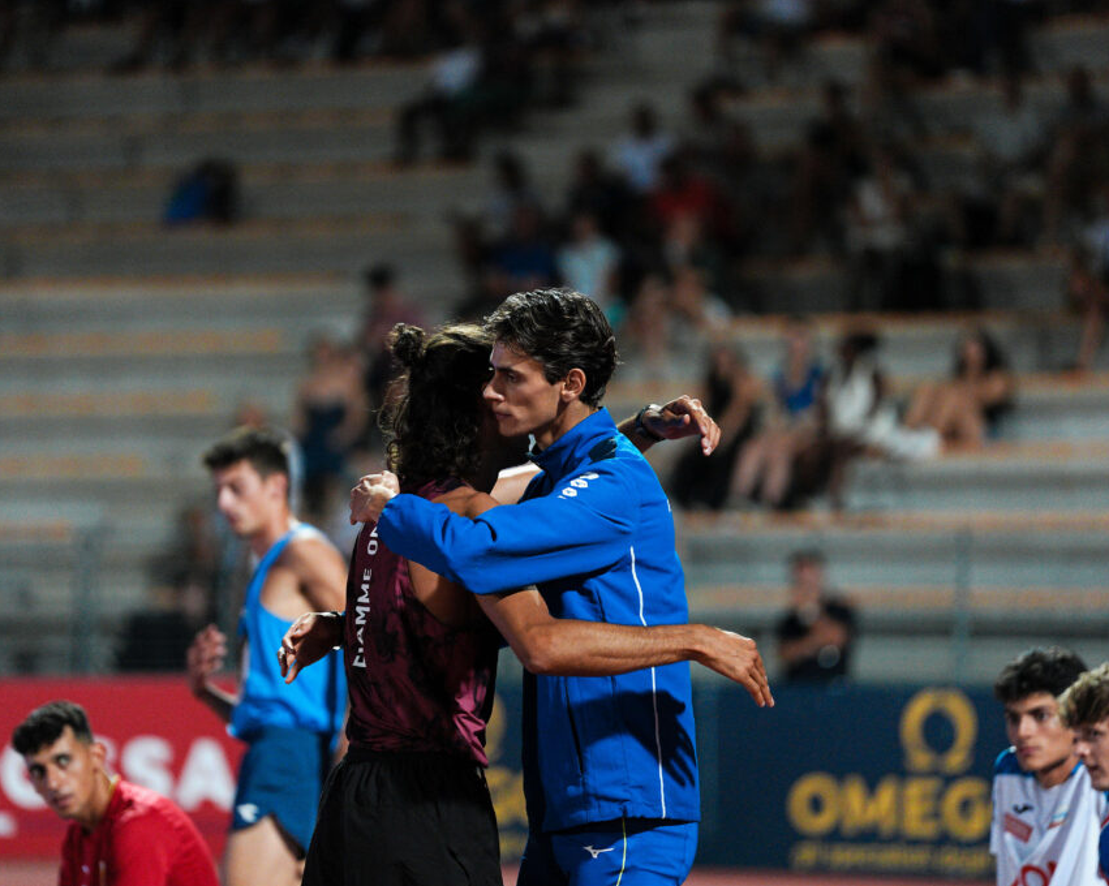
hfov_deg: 8.6
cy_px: 444
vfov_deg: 6.8
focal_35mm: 226
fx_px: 7414
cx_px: 538
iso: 3200
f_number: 2.8
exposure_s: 1/1000
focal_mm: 200
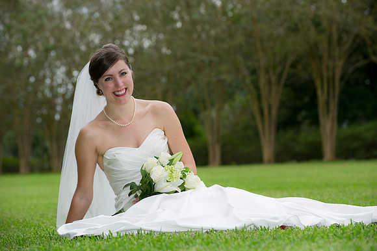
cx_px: 188
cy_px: 126
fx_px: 1413
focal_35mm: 135
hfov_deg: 15.2
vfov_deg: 10.1
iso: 400
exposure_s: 1/250
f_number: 4.5
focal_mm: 135
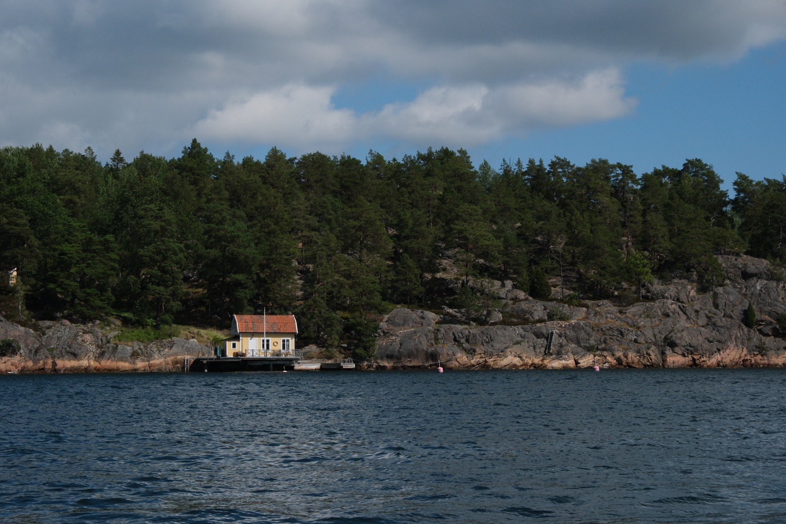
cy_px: 262
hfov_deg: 24.5
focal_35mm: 83
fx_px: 1812
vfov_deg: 16.5
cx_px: 393
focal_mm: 55
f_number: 11
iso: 1250
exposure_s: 1/2000
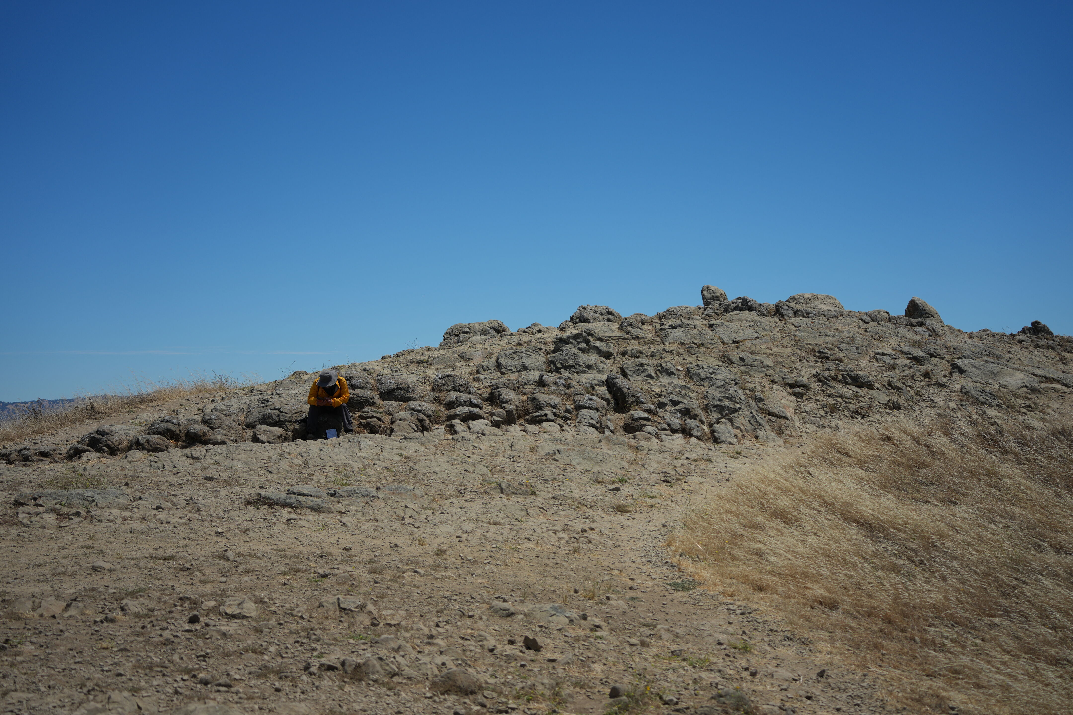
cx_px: 536
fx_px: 1490
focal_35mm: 50
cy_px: 358
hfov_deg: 39.6
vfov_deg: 27.0
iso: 160
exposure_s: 1/2000
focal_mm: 50
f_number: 4.5
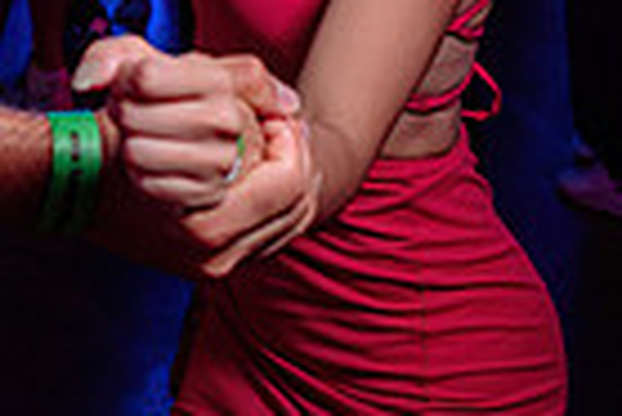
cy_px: -284
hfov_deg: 19.9
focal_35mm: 100
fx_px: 1730
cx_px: 45
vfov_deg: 12.7
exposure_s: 1/80
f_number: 3.5
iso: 800
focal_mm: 24
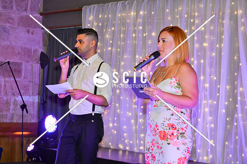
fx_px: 513
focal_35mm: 75
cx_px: 124
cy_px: 82
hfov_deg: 27.0
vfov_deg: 18.1
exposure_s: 1/60
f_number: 5
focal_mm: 50
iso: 250
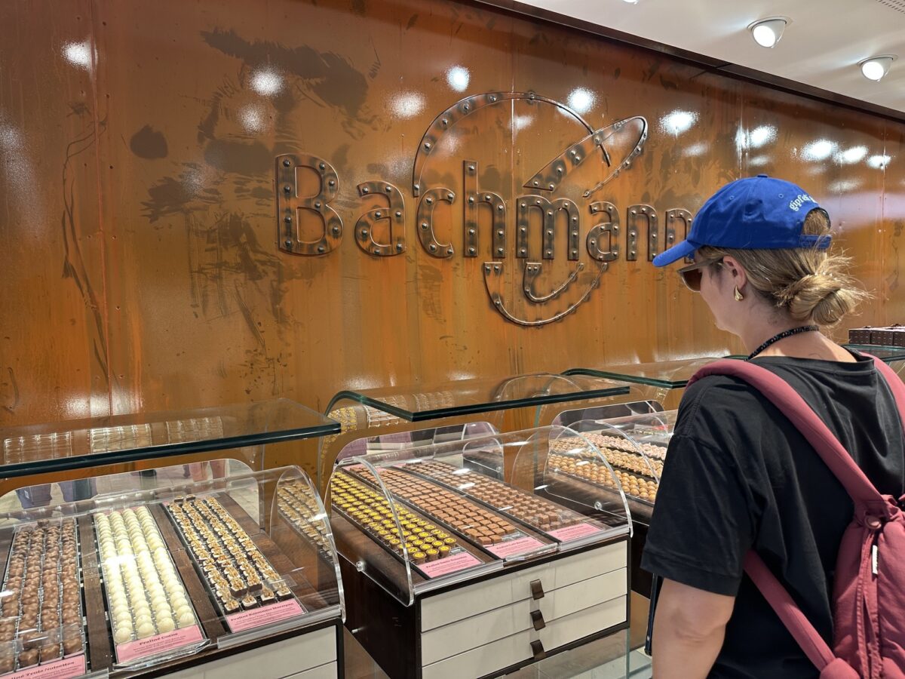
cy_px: 340
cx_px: 452
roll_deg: +1.6
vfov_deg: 56.8
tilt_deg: -2.6
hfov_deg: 71.6
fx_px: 627
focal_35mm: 24
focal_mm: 6.86
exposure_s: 1/100
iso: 100
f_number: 1.78
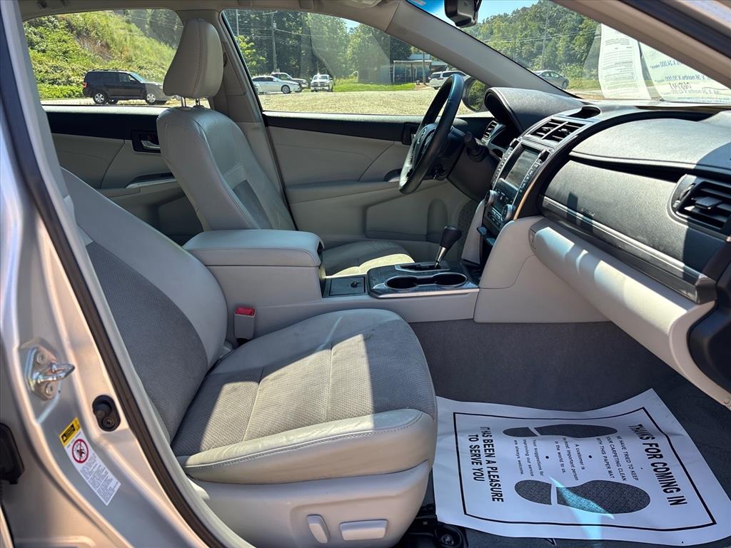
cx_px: 366
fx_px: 549
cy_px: 274
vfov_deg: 53.1
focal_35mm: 26
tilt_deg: -16.0
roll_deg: +0.3
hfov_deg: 67.3
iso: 50
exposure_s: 1/273
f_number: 1.6
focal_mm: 5.96
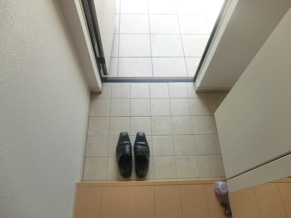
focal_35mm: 24
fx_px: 202
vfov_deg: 56.8
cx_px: 146
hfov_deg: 71.6
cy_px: 109
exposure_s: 1/160
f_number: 3.2
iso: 80
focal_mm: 4.3
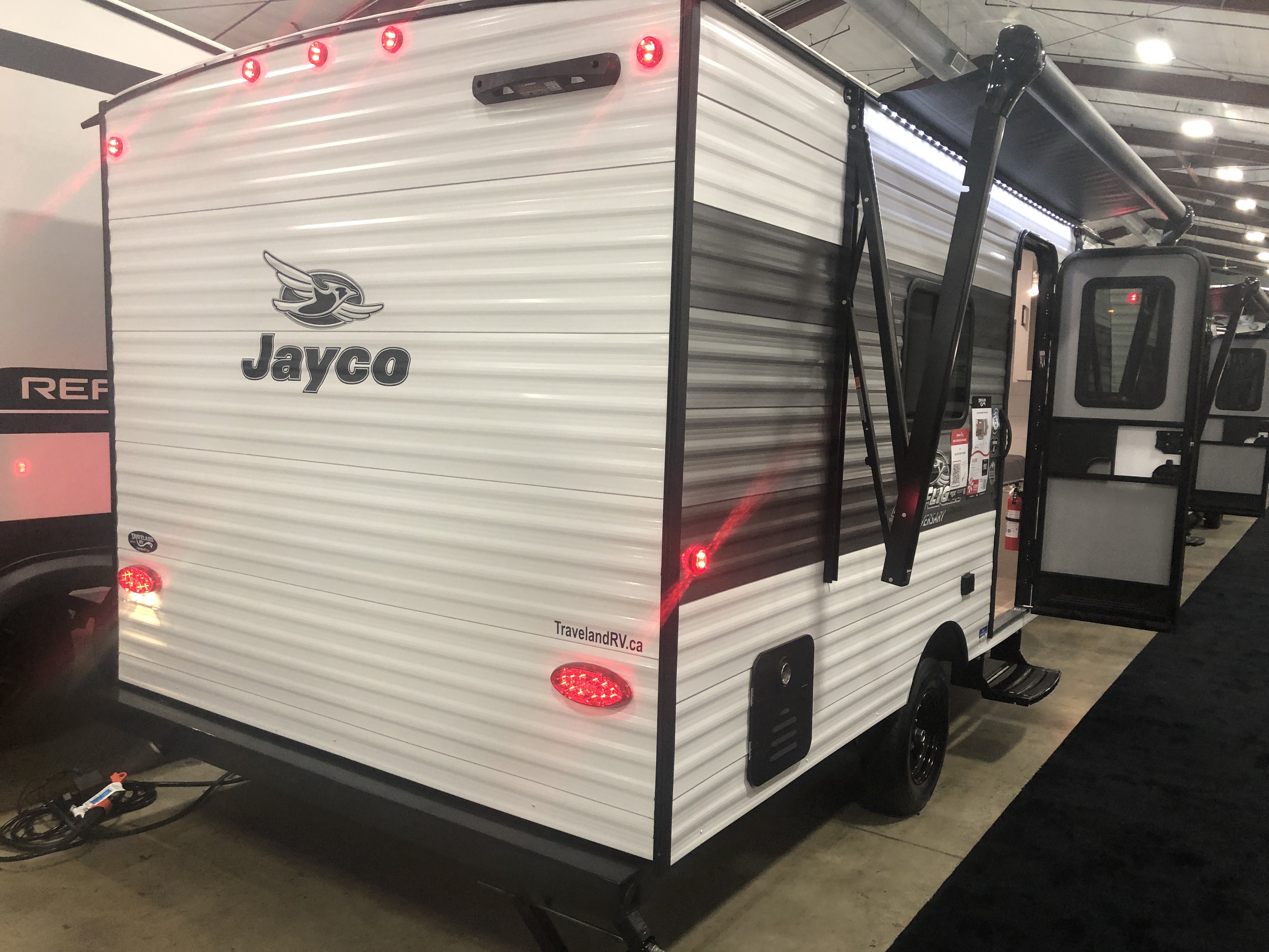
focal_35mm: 28
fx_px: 1026
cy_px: 476
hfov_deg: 63.4
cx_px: 634
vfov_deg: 49.7
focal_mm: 3.99
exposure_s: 1/15
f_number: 1.8
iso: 40
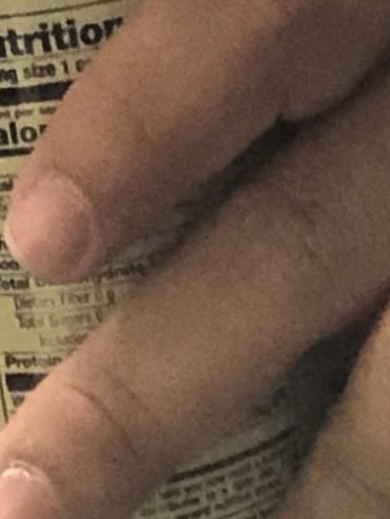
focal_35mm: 208
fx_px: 3121
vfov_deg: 8.4
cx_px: -287
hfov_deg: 7.0
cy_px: -869
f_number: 2.2
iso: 160
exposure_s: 1/15
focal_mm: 2.87
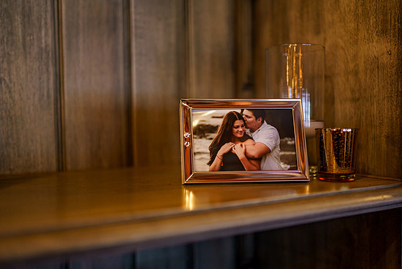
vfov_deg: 33.4
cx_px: 215
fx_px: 447
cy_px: 148
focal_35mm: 40
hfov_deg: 48.4
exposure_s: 1/200
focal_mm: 35
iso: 400
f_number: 1.4
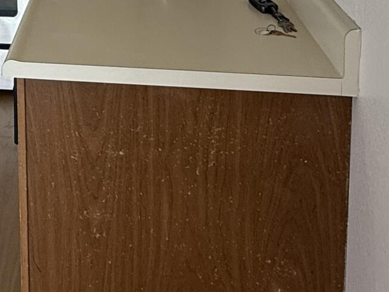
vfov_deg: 19.8
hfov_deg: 28.4
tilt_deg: -6.0
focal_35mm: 64
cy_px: -148
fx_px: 719
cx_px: -1
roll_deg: +2.2
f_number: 2.2
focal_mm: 2.22
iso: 125
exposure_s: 1/120
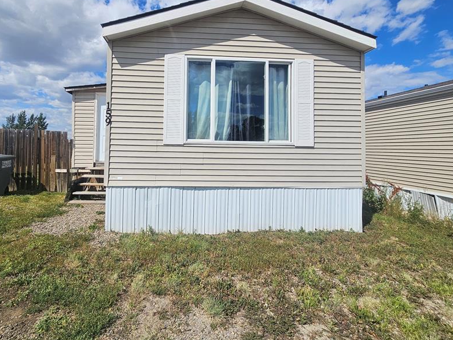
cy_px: 140
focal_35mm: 17
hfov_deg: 90.4
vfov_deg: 74.1
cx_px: 192
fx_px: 222
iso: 50
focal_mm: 2.2
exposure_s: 1/5200
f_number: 2.2
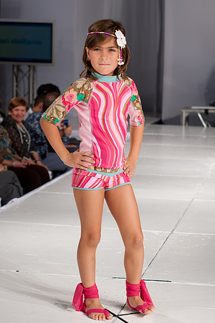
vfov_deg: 28.8
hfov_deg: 19.5
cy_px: 162
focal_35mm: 70
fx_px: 627
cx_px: 108
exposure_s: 1/125
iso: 200
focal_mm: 70
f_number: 5
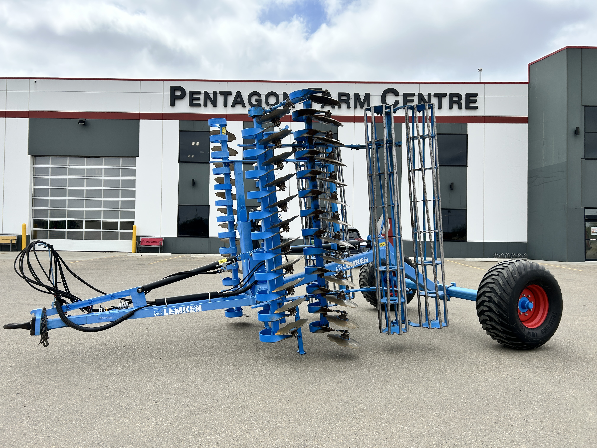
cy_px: 224
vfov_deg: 53.1
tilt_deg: +1.1
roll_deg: -0.4
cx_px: 298
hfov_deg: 67.3
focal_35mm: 26
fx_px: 448
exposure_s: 1/4115
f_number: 1.5
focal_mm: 5.7
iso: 50
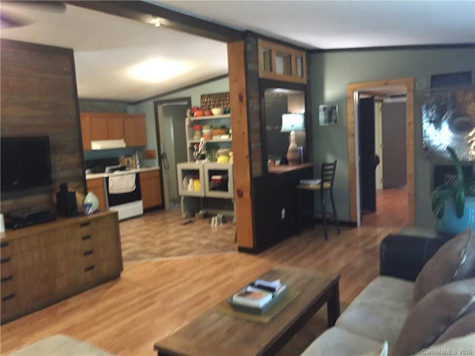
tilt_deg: -6.3
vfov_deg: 48.2
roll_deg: +2.1
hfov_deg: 61.7
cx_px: 238
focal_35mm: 29
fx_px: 398
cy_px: 178
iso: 320
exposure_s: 1/15
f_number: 2.2
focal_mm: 4.15
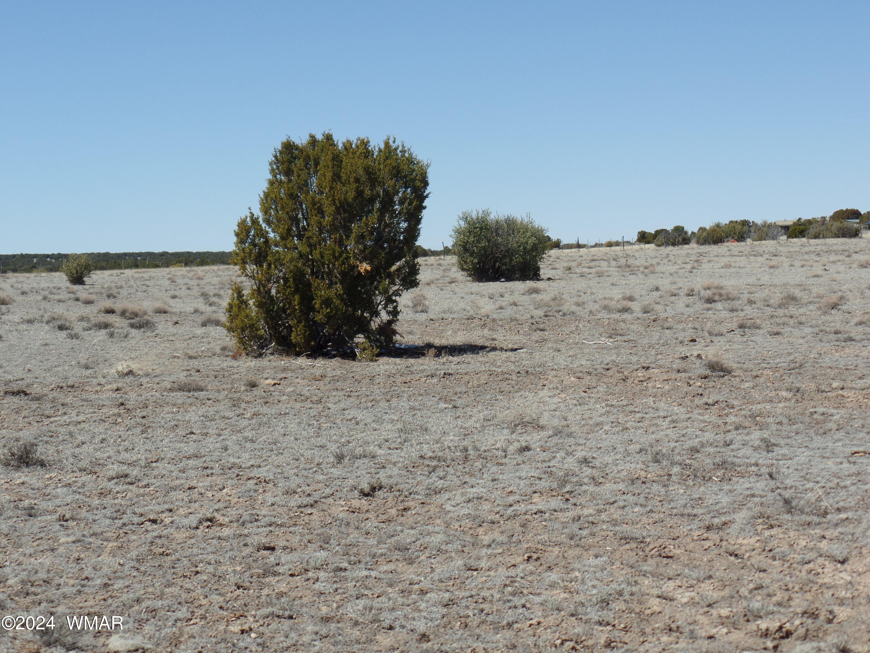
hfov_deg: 25.0
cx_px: 435
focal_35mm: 78
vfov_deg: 18.9
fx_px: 1960
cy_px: 326
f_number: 3.8
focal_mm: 13.9
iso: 80
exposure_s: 1/1000
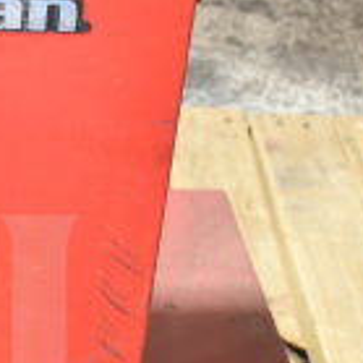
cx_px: -159
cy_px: 422
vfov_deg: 12.2
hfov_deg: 12.0
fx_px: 1659
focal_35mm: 140
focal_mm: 25
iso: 1000
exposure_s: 1/40
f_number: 4
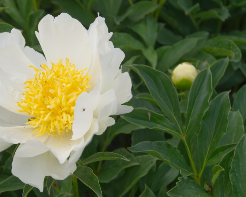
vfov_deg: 19.7
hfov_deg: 24.3
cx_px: 80
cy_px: 99
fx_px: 568
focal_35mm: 78
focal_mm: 40
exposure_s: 1/125
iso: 100
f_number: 9
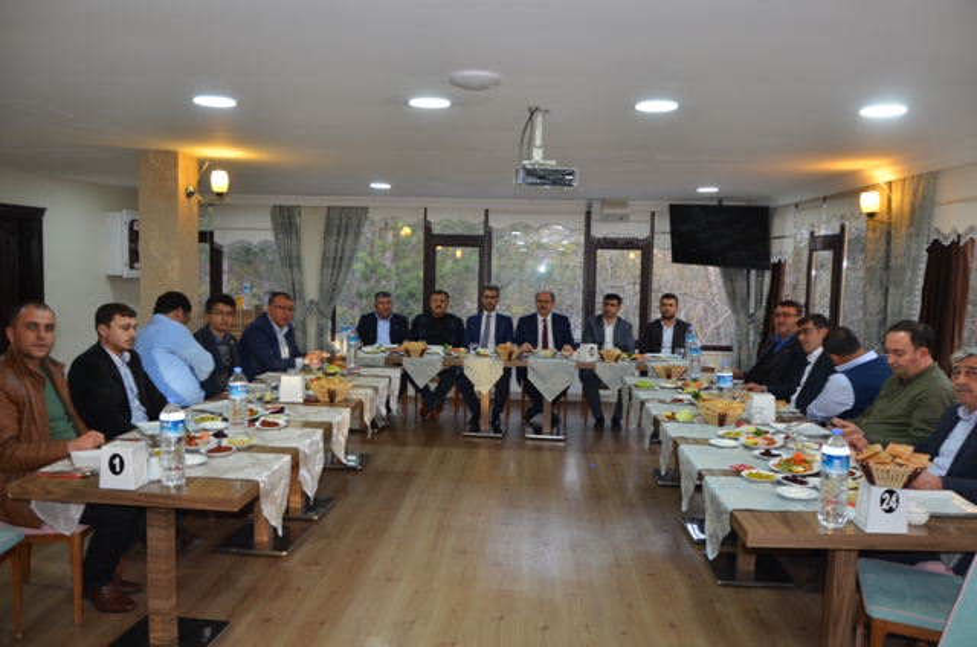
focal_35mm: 27
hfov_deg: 67.5
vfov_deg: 47.7
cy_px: 324
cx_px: 488
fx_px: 731
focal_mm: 18
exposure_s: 1/60
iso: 400
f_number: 3.5
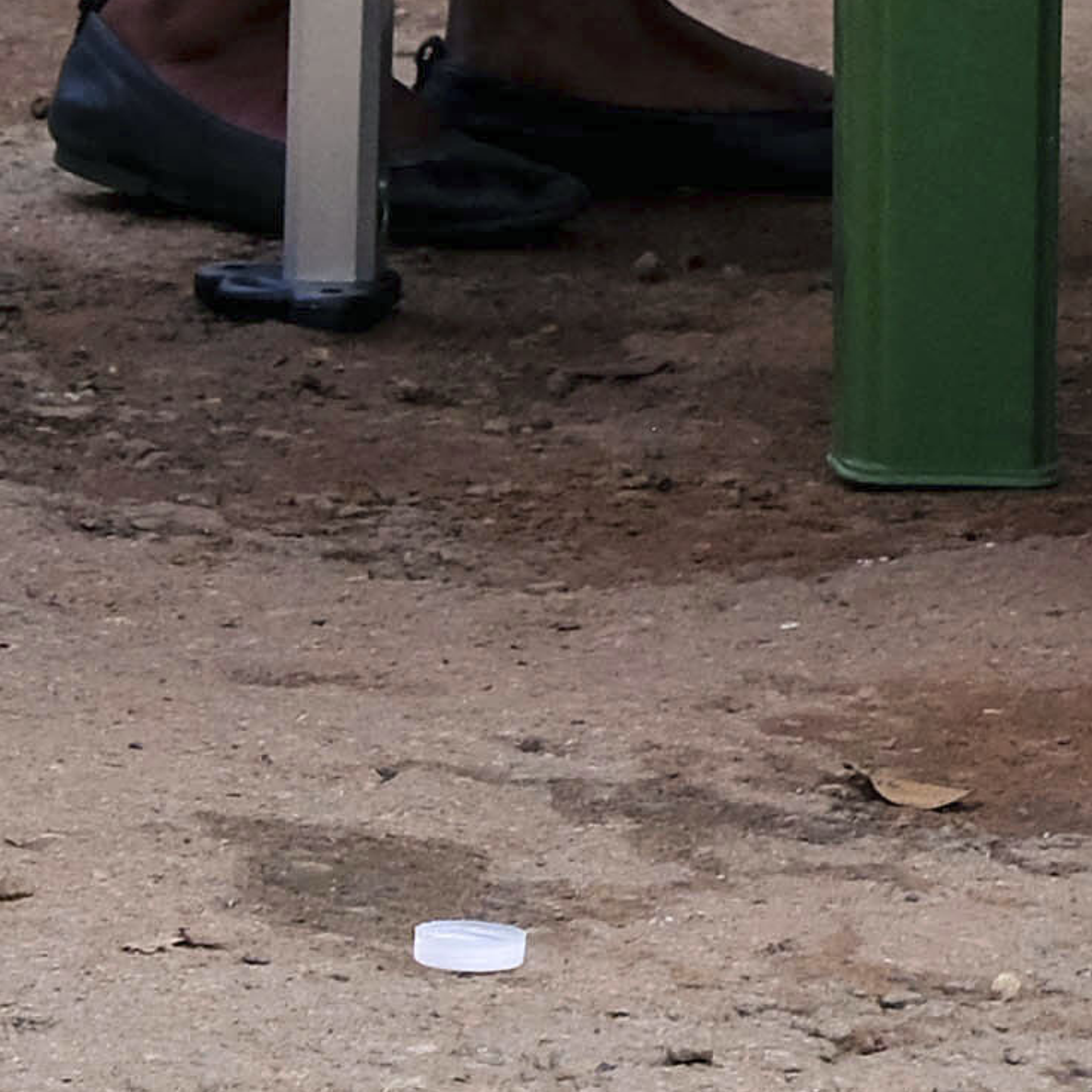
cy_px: -1599
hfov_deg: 4.8
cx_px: 3352
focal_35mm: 347
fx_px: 12385
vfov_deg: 4.9
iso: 1000
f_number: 6.4
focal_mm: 33.2
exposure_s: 1/160
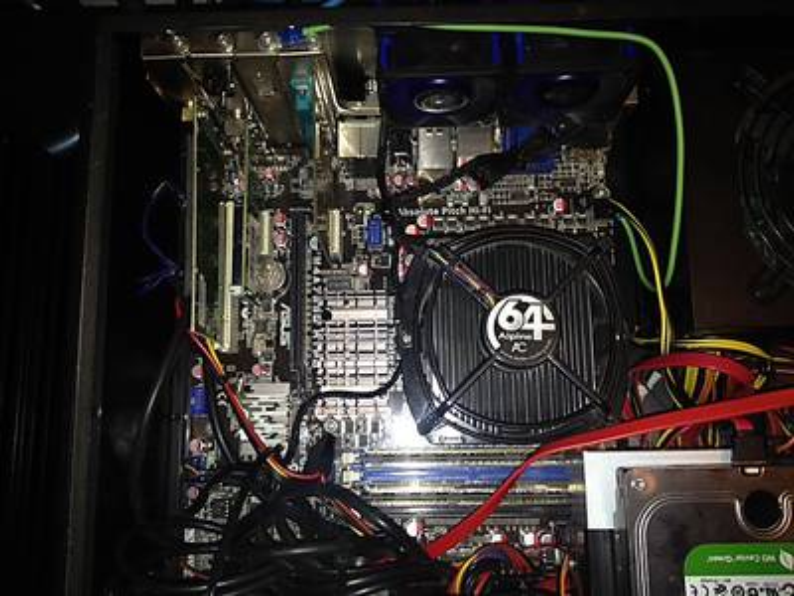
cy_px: 298
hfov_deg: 52.6
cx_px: 397
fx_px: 803
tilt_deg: -81.1
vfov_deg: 40.7
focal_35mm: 35
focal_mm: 4.28
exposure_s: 1/20
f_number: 2.4
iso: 50
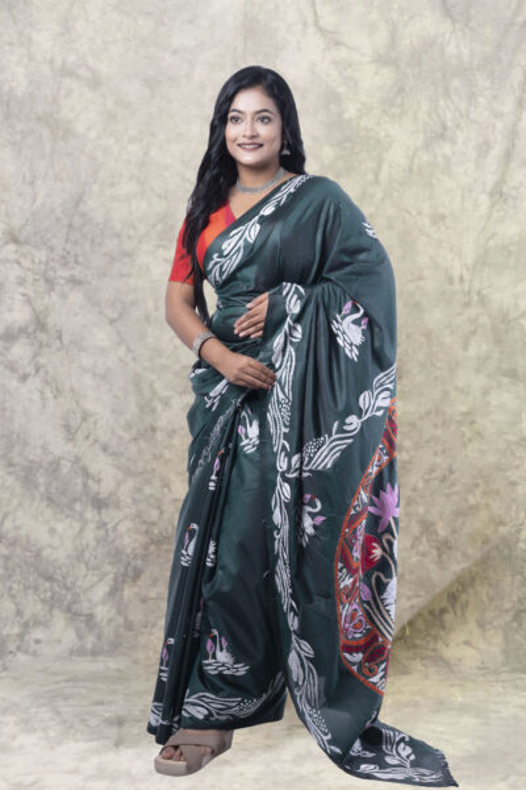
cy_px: 395
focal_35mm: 50
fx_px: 1096
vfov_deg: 39.6
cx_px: 263
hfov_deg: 27.0
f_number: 9
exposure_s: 1/200
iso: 100
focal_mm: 50
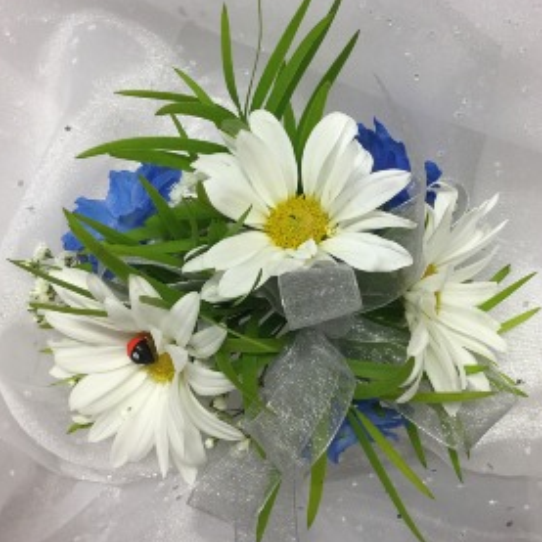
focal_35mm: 42
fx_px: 744
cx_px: 304
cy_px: 263
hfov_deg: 40.0
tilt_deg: -75.9
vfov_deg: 40.0
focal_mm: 3.3
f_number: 2.4
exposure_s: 1/30
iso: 32
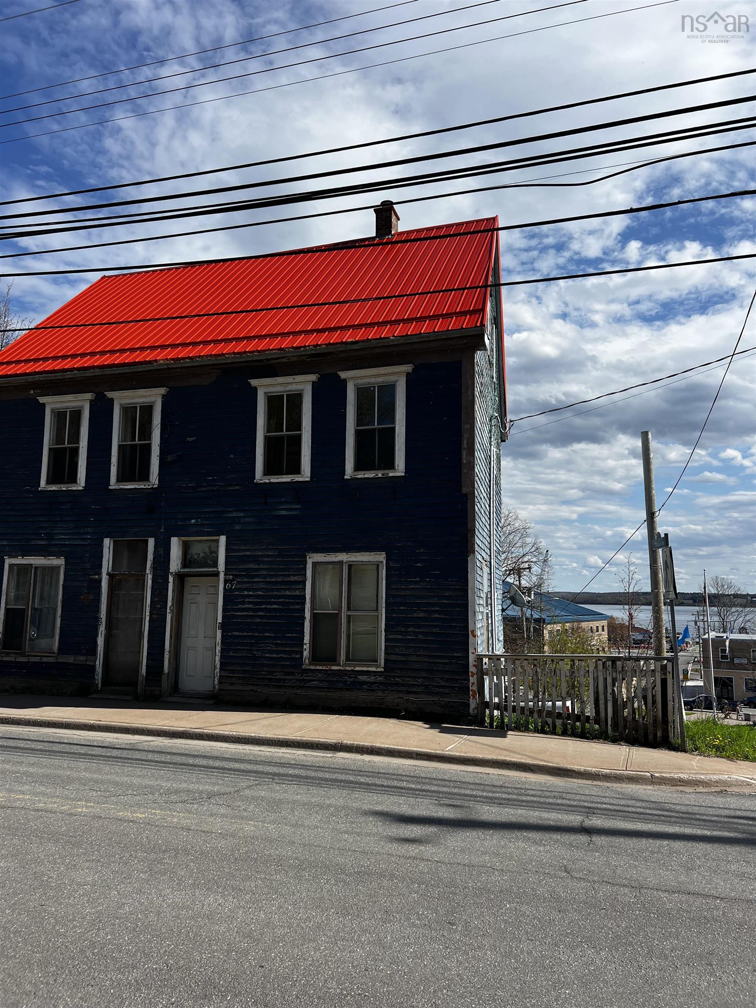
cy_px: 504
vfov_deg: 67.3
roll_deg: -1.2
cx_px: 378
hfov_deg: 53.1
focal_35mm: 26
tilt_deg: +7.6
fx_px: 757
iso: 50
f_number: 1.5
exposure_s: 1/4831
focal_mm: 5.7
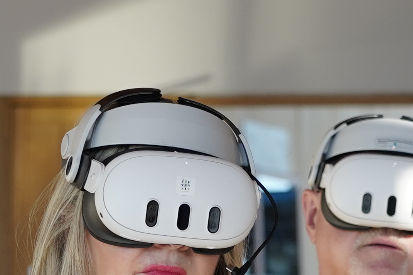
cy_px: 486
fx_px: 3728
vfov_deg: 4.2
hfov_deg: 6.3
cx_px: 46
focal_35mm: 325
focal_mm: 58
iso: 400
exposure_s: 1/160
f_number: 4
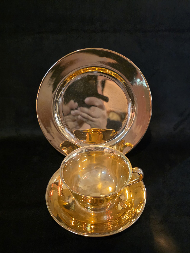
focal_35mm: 25
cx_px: 101
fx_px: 183
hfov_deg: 54.8
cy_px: 137
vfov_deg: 69.3
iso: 2500
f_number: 1.7
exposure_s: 1/120
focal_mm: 6.3
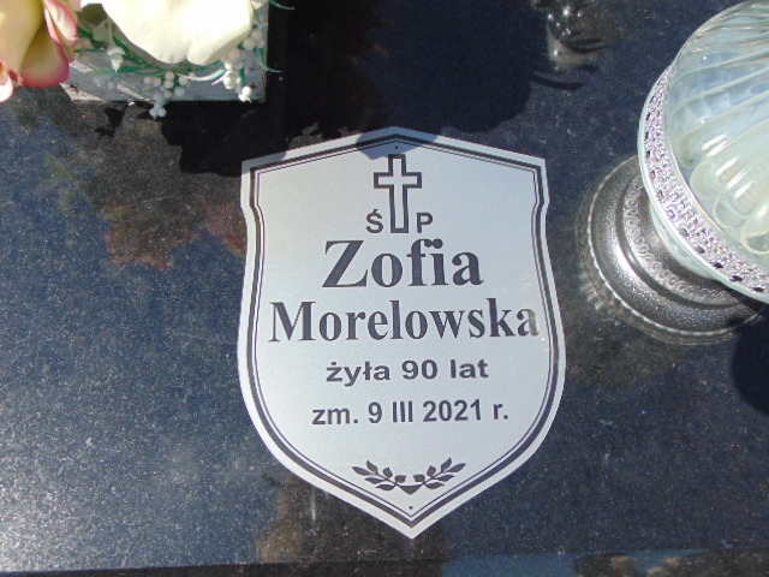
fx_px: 666
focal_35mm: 30
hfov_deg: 60.0
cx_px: 384
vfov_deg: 46.8
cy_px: 288
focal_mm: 5.4
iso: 80
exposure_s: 1/200
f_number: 8
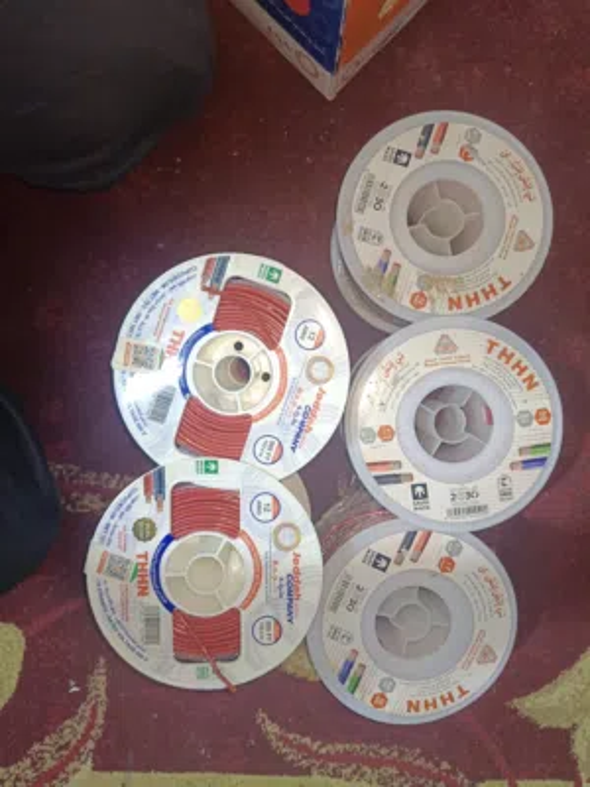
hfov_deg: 53.1
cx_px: 295
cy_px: 394
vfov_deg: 67.3
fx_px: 591
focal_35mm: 26
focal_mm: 4.84
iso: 800
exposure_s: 1/30
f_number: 1.8
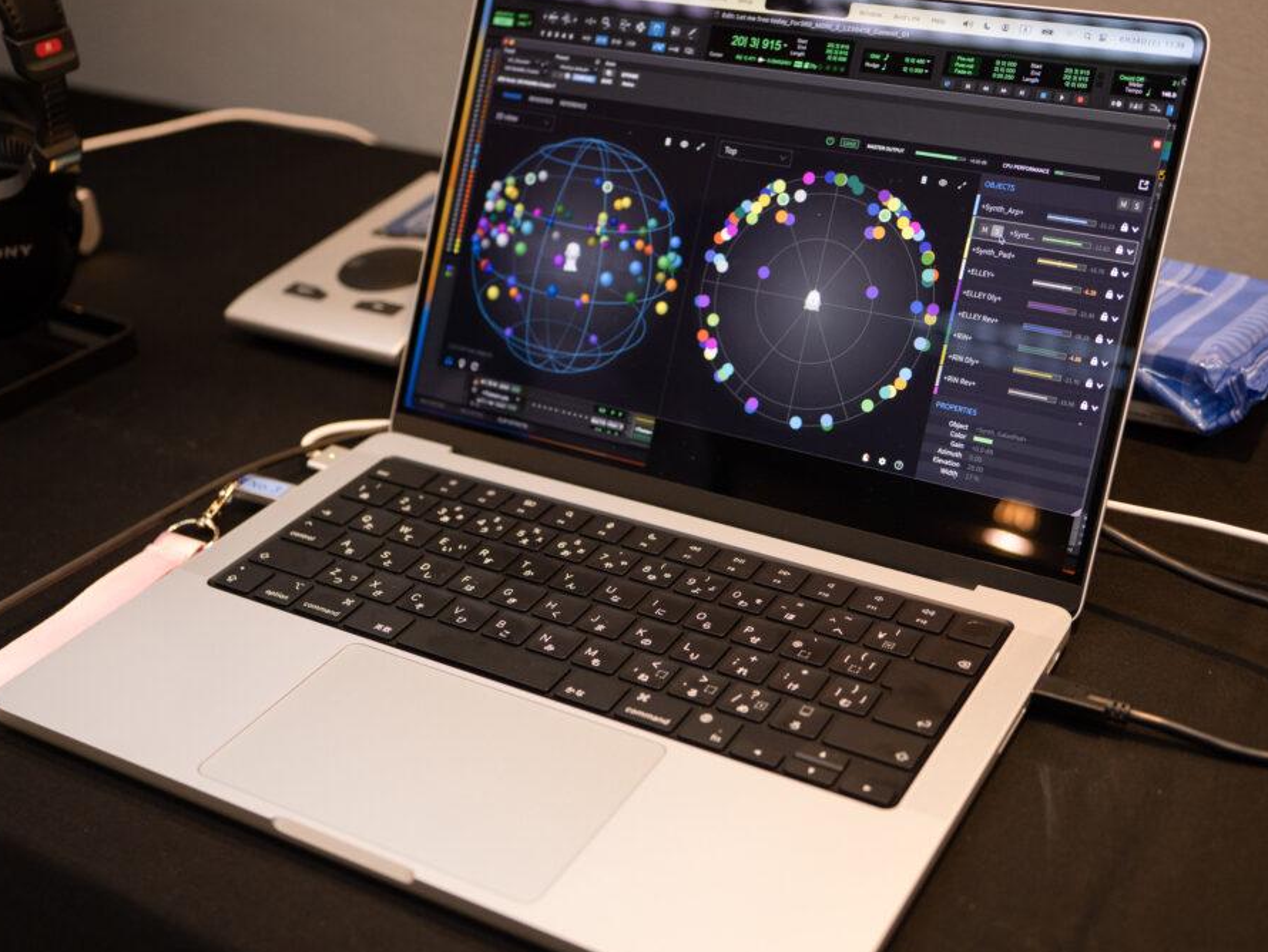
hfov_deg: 41.2
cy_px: 439
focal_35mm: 46
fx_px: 1686
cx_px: 665
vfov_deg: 31.5
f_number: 2
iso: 800
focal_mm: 20
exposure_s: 1/160
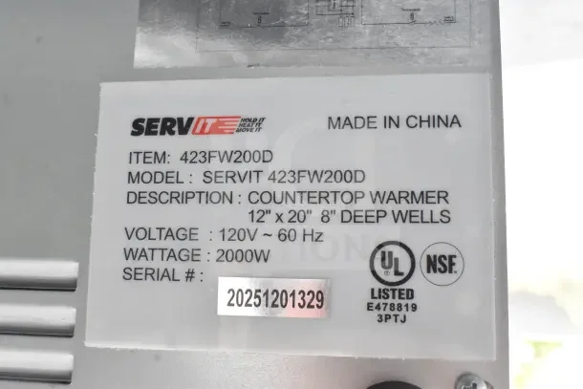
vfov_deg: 33.0
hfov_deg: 47.9
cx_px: 292
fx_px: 656
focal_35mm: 40
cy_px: 194
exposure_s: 1/640
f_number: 13
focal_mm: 27
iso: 6400
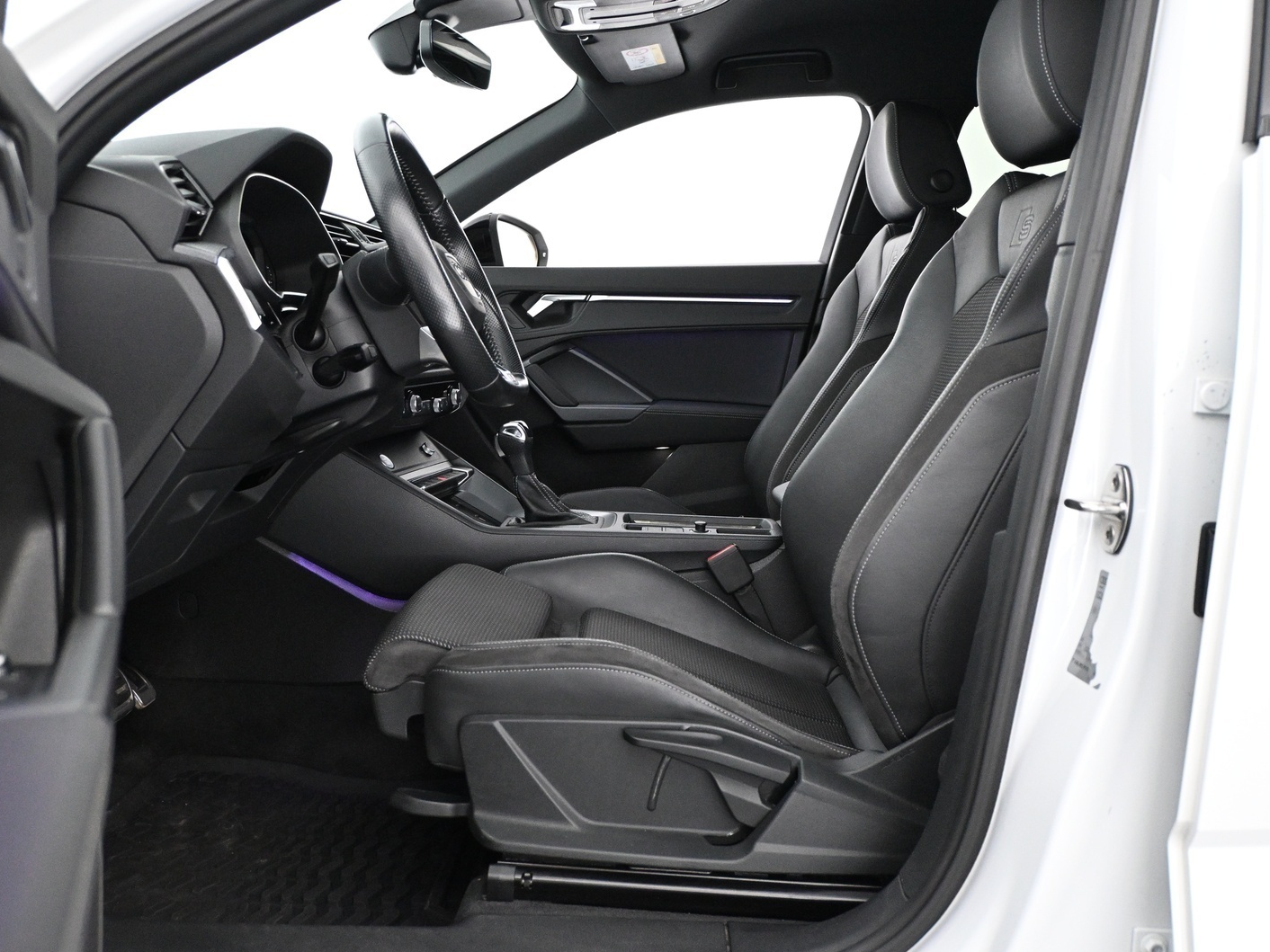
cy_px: 471
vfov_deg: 43.8
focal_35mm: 32
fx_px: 1184
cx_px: 648
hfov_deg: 56.4
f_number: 3.8
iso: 4500
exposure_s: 1/60
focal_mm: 19.5
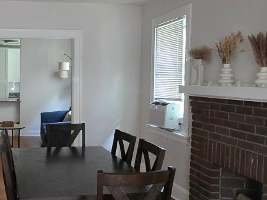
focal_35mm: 43
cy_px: 99
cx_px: 65
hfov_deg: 42.4
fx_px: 332
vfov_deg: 33.6
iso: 800
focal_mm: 2.2
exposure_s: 1/60
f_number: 2.2
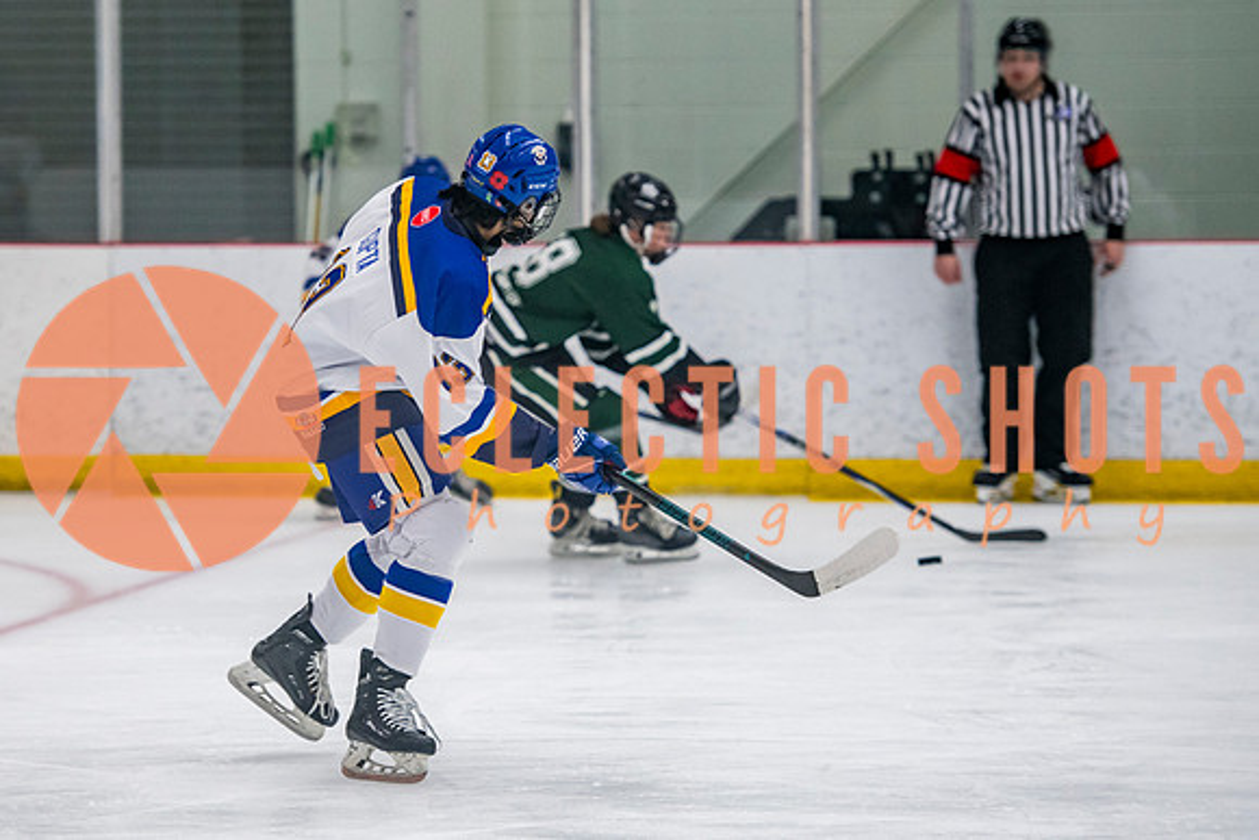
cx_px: 451
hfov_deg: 10.8
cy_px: 403
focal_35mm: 190
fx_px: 6635
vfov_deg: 7.2
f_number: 3.2
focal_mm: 135
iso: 2000
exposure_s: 1/640
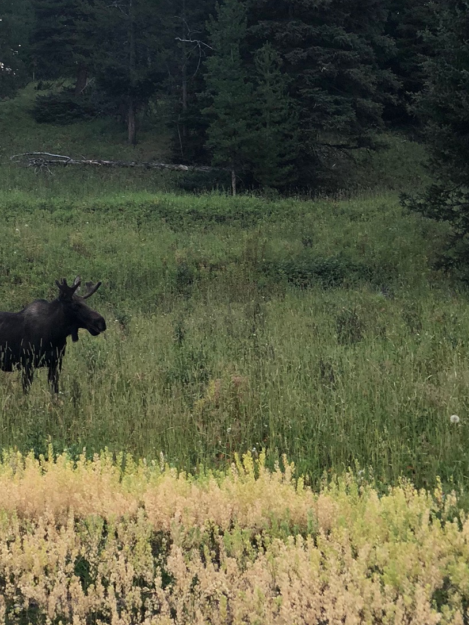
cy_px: 149
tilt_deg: +6.3
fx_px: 1771
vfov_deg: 19.9
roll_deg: -1.0
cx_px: 55
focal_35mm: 98
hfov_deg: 14.9
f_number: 2.4
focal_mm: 6
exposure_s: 1/120
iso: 16
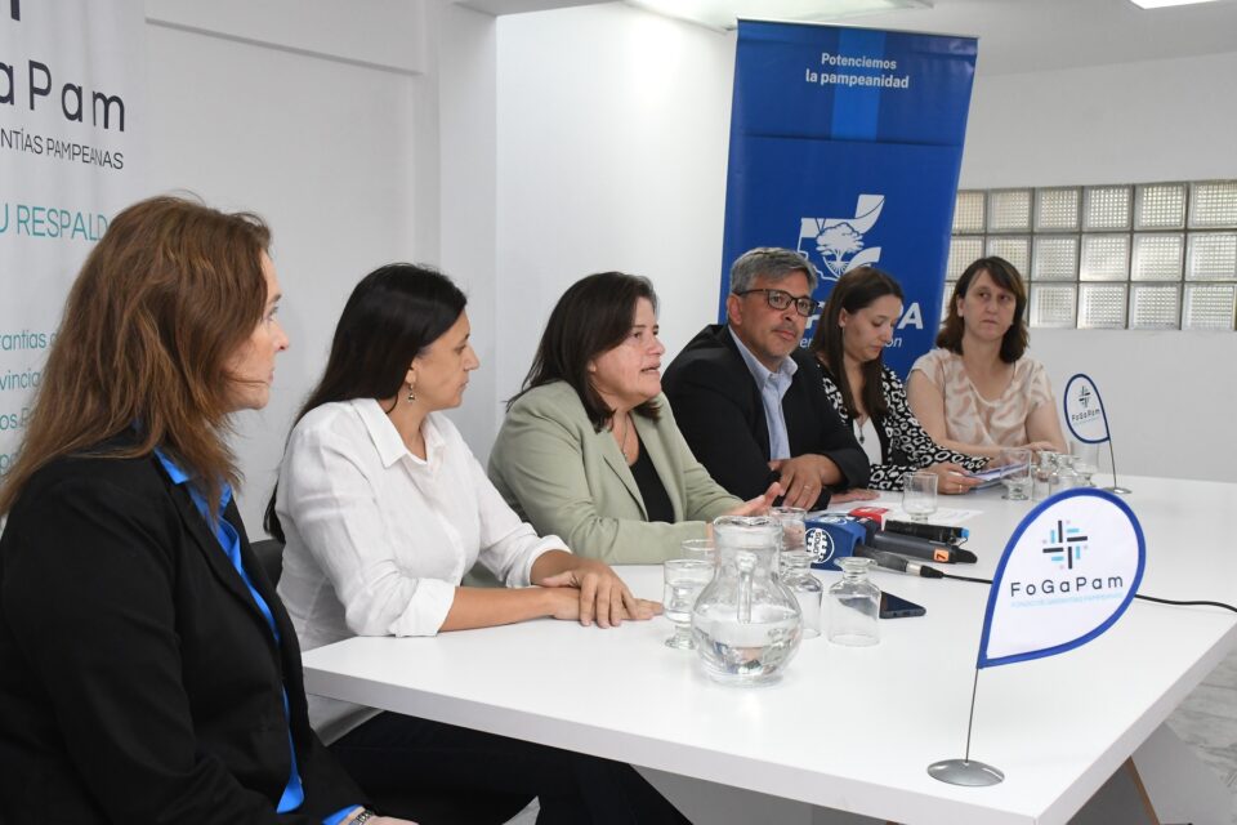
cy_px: 412
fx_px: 1392
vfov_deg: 33.0
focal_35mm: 40
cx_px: 618
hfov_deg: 47.9
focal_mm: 27
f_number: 8
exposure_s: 1/250
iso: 3200
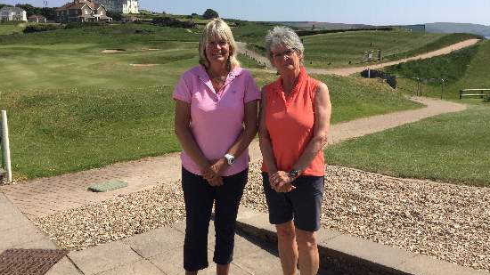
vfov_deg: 33.6
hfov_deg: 56.6
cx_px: 239
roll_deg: +0.2
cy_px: 112
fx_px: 455
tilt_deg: -10.3
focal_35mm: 35
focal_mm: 3.3
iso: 25
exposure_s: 1/1538
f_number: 2.4
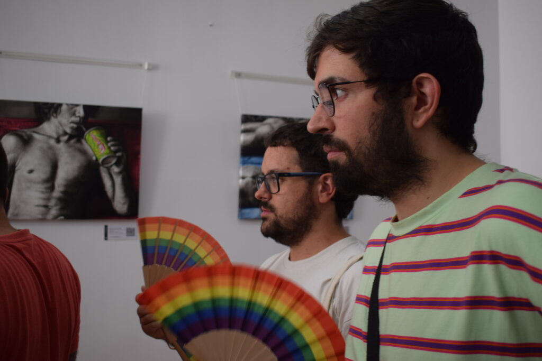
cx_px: 271
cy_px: 180
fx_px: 565
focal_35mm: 38
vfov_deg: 35.5
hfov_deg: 51.3
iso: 400
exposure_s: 1/80
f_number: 4.5
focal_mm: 25
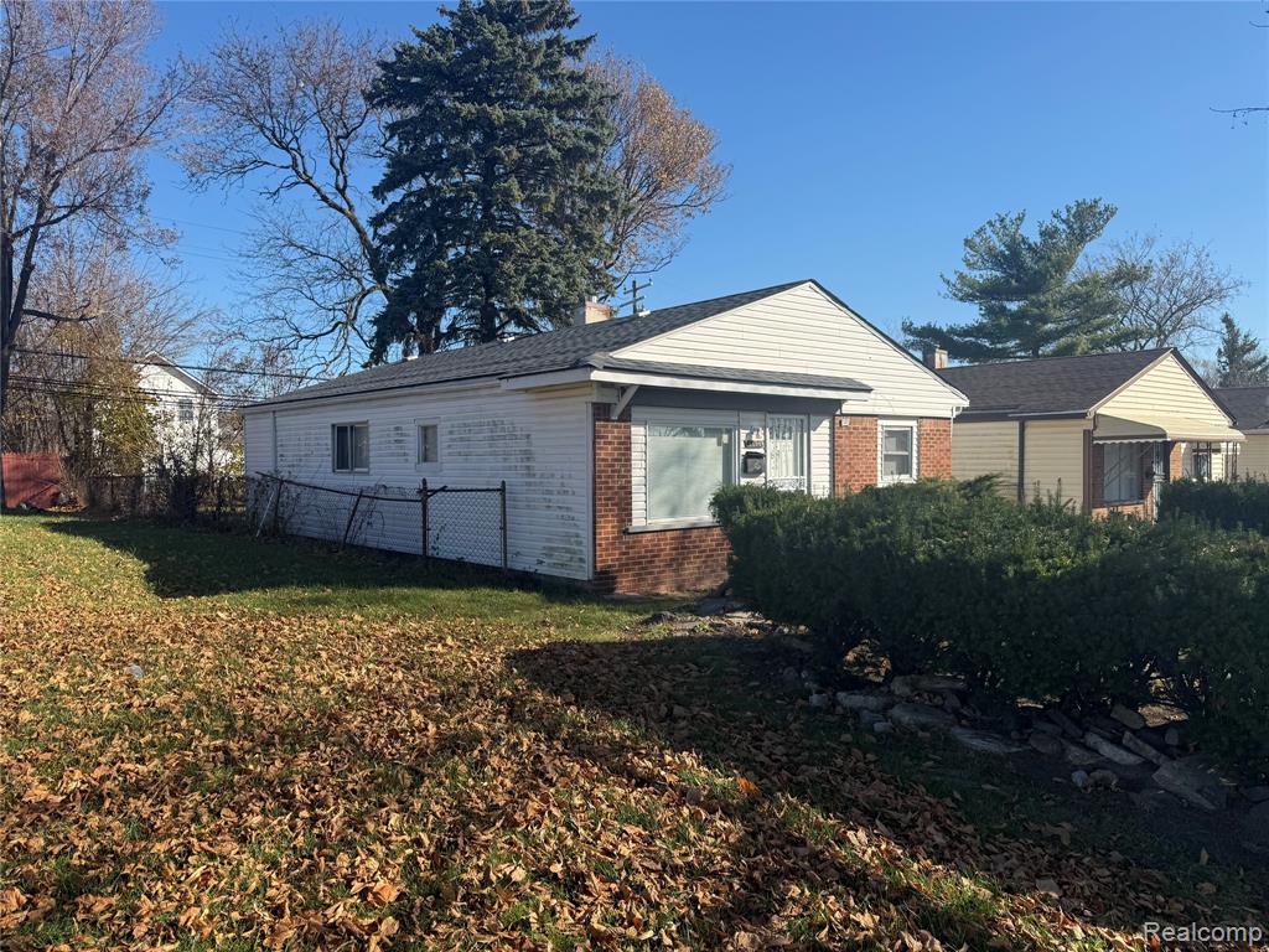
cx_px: 634
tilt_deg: -0.8
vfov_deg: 56.8
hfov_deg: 71.6
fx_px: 880
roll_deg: +0.6
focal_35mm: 24
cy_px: 476
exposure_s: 1/3279
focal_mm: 6.76
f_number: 1.78
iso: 80
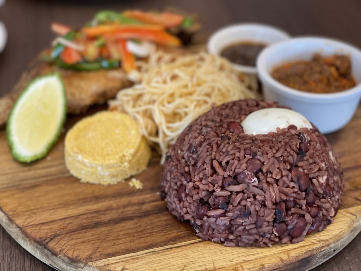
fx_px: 667
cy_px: 136
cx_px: 180
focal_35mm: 64
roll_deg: -1.1
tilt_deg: -36.7
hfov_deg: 30.3
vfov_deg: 22.9
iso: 200
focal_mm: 7.5
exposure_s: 1/100
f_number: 2.2
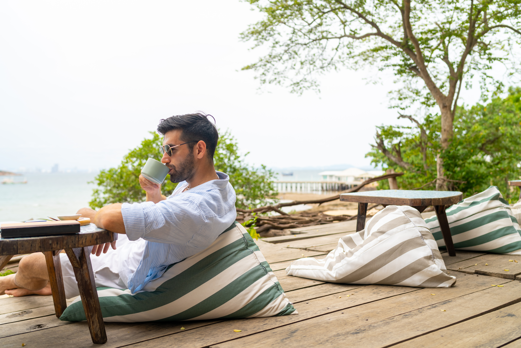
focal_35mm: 35
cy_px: 174
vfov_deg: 37.9
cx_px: 260
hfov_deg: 54.4
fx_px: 506
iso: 80
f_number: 3.2
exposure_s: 1/800
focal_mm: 35
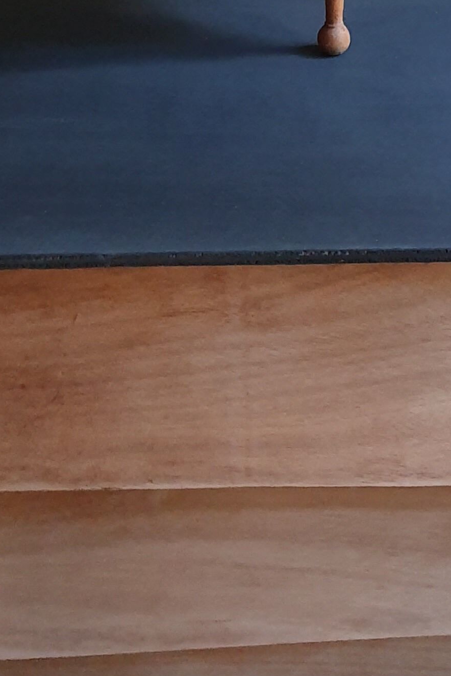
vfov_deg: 39.8
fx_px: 883
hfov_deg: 28.0
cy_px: 112
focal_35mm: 47
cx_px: 364
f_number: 2.2
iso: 400
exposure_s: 1/60
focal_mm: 1.8
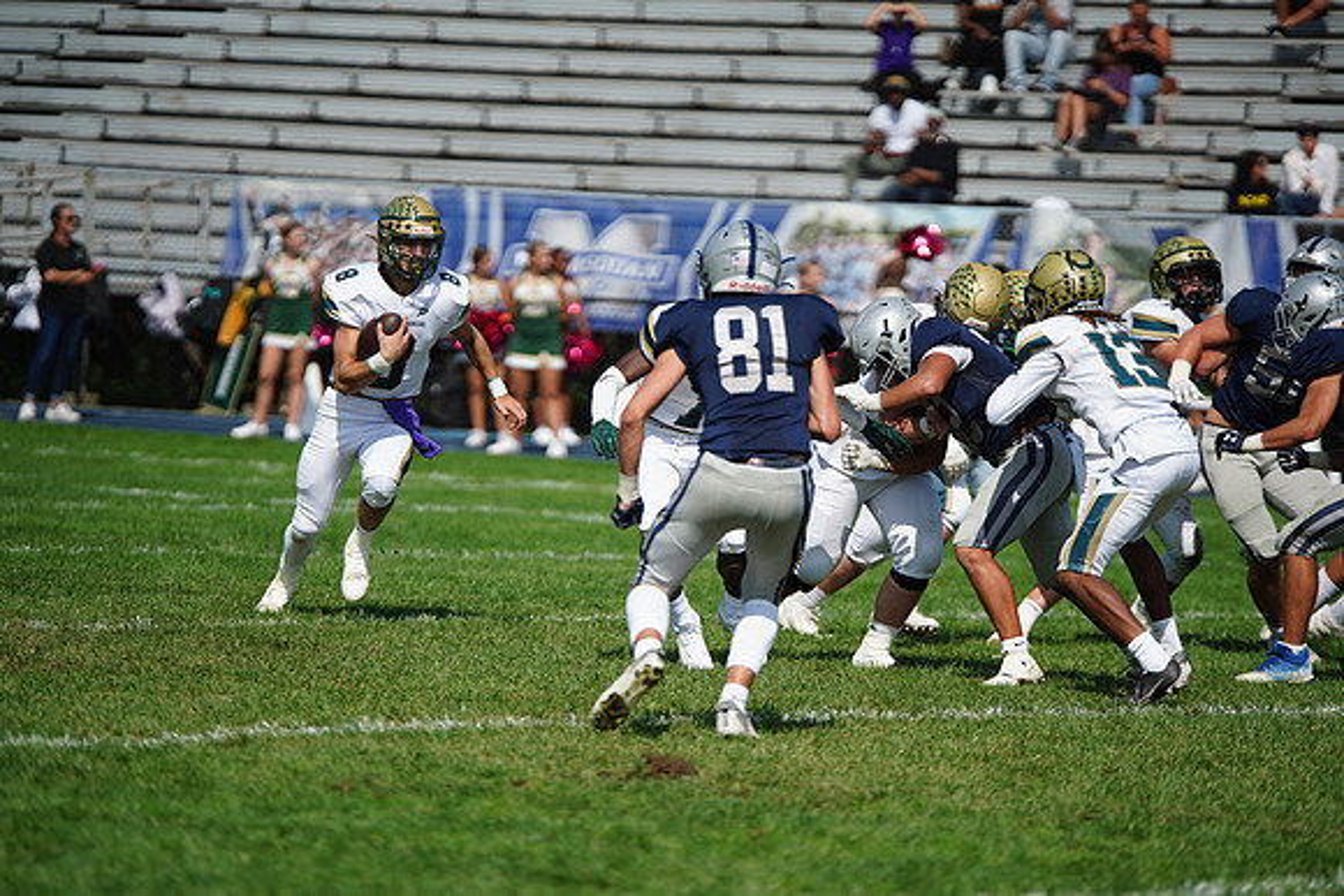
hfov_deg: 7.9
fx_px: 9746
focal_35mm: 261
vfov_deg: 5.3
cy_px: 448
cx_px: 672
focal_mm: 261
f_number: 2.8
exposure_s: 1/8000
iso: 400
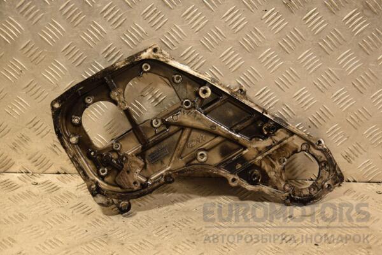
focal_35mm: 63
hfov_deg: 31.9
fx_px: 668
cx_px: 191
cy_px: 128
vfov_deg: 21.6
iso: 800
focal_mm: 42
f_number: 5.6
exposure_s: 1/125
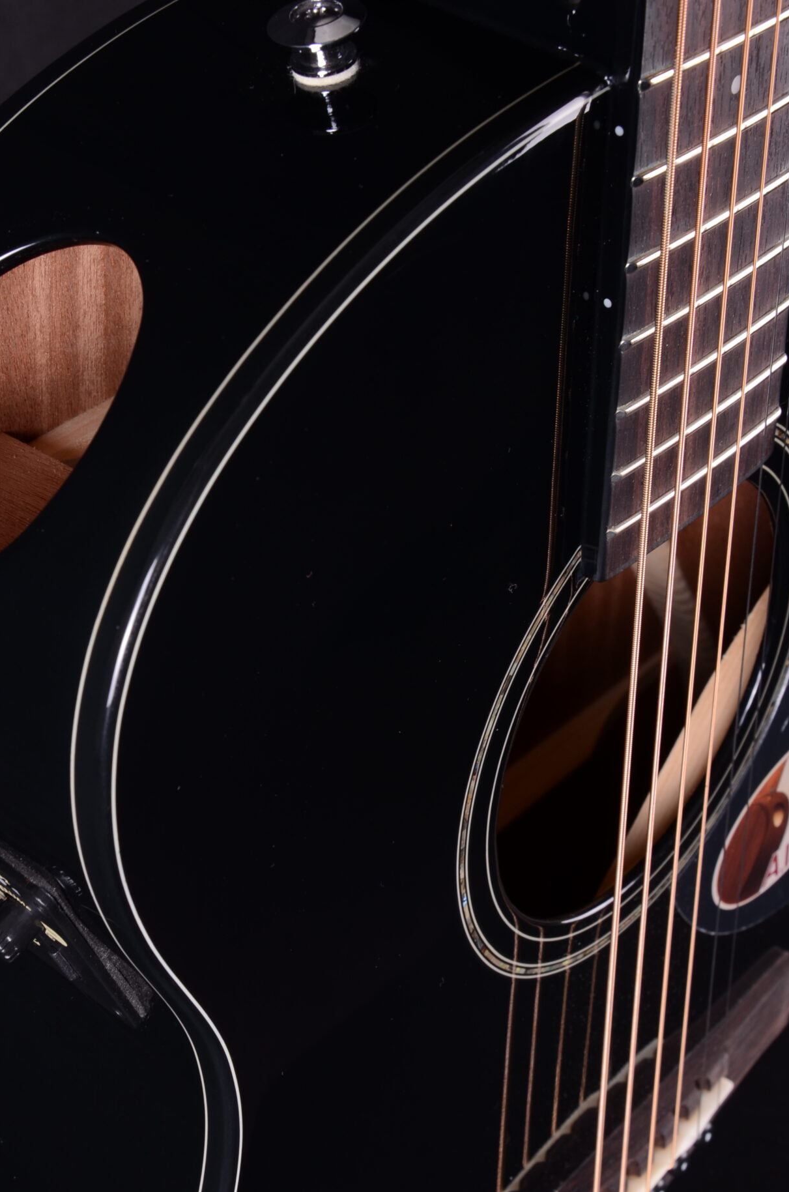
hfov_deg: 21.4
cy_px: 563
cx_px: 259
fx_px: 2081
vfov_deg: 31.9
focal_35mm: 63
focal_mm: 30
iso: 200
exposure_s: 1/200
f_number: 11
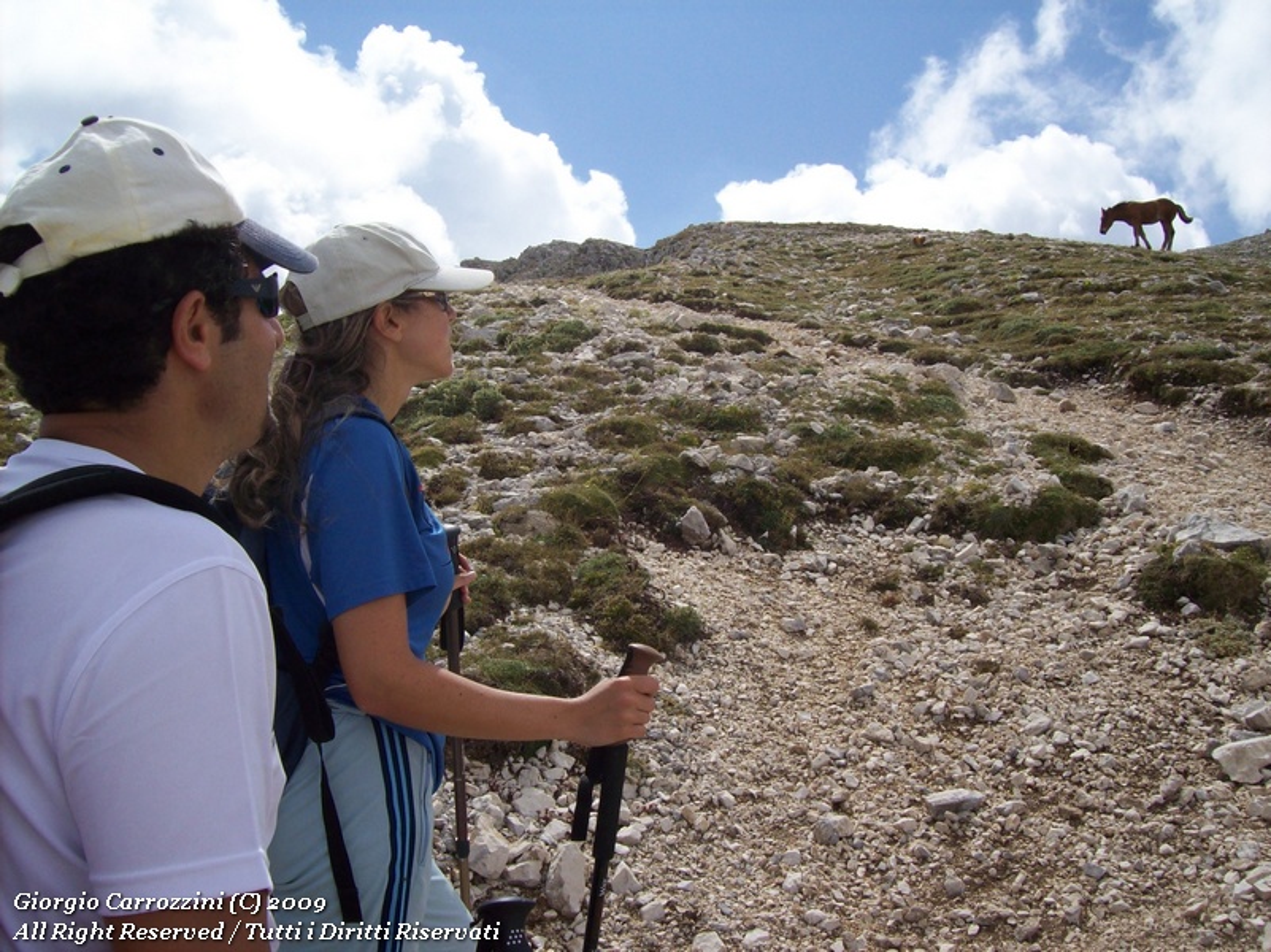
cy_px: 476
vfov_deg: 39.6
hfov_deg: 51.4
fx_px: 1321
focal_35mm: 36
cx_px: 636
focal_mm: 6
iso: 80
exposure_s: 1/1236
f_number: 4.8
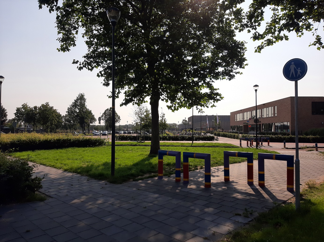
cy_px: 121
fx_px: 243
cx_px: 162
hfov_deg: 67.3
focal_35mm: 26
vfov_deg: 53.0
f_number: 1.7
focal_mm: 3.93
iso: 40
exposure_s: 1/3247
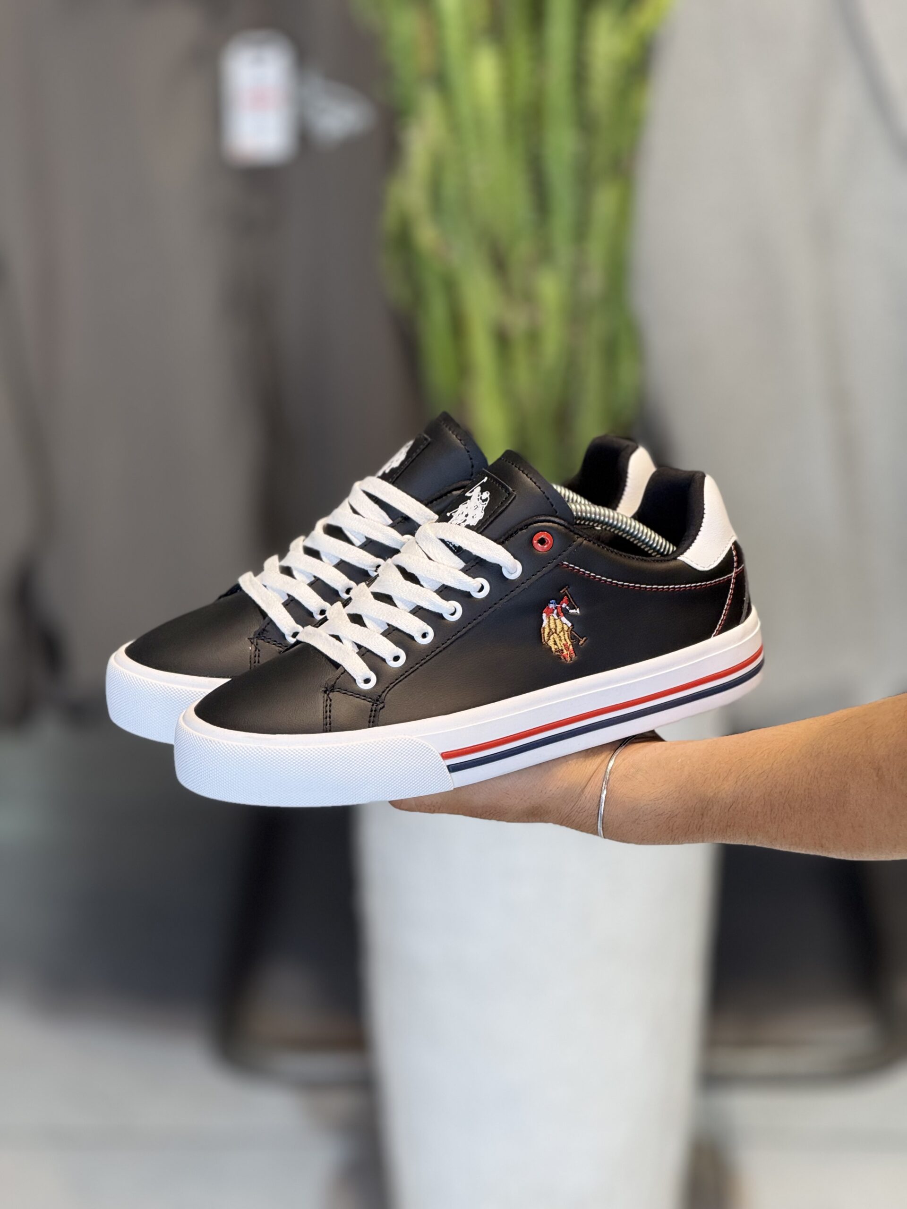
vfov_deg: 16.4
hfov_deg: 12.3
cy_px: 604
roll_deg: +0.4
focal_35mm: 120
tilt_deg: -17.8
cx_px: 454
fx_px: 4192
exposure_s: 1/100
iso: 80
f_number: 2.8
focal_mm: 15.66
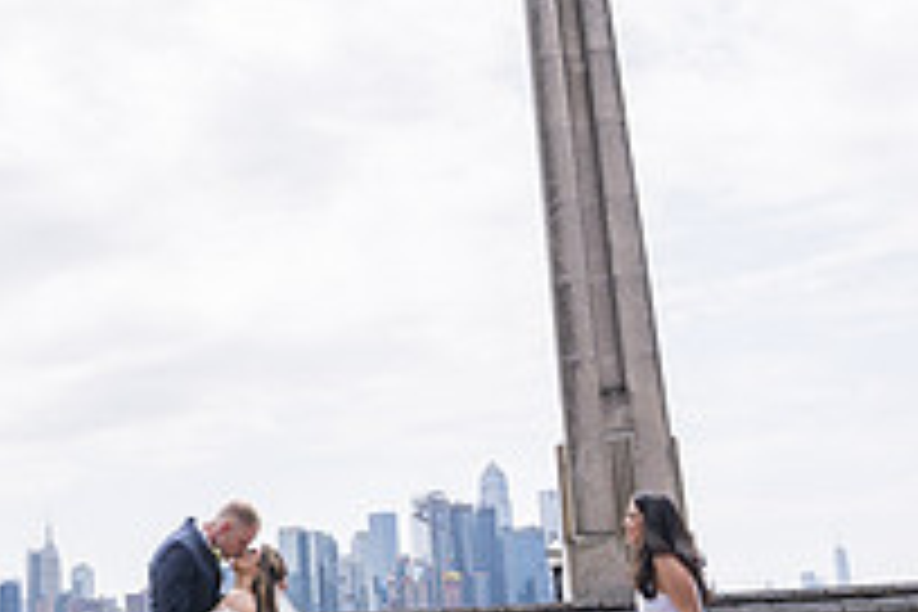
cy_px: 272
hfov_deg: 34.2
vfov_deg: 23.8
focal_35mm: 57
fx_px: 1453
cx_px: 212
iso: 100
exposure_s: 1/2000
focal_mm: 20
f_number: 2.8
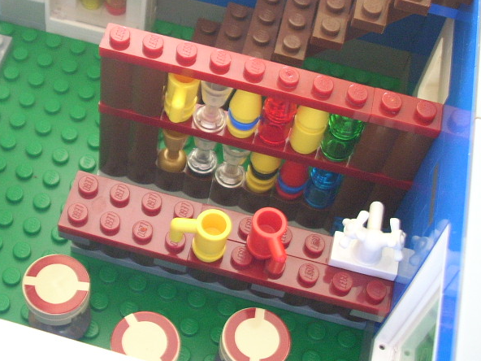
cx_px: 158
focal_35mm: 64
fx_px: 889
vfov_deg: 22.8
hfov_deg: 30.0
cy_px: 101
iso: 200
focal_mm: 6.2
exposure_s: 1/8.4
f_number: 2.8
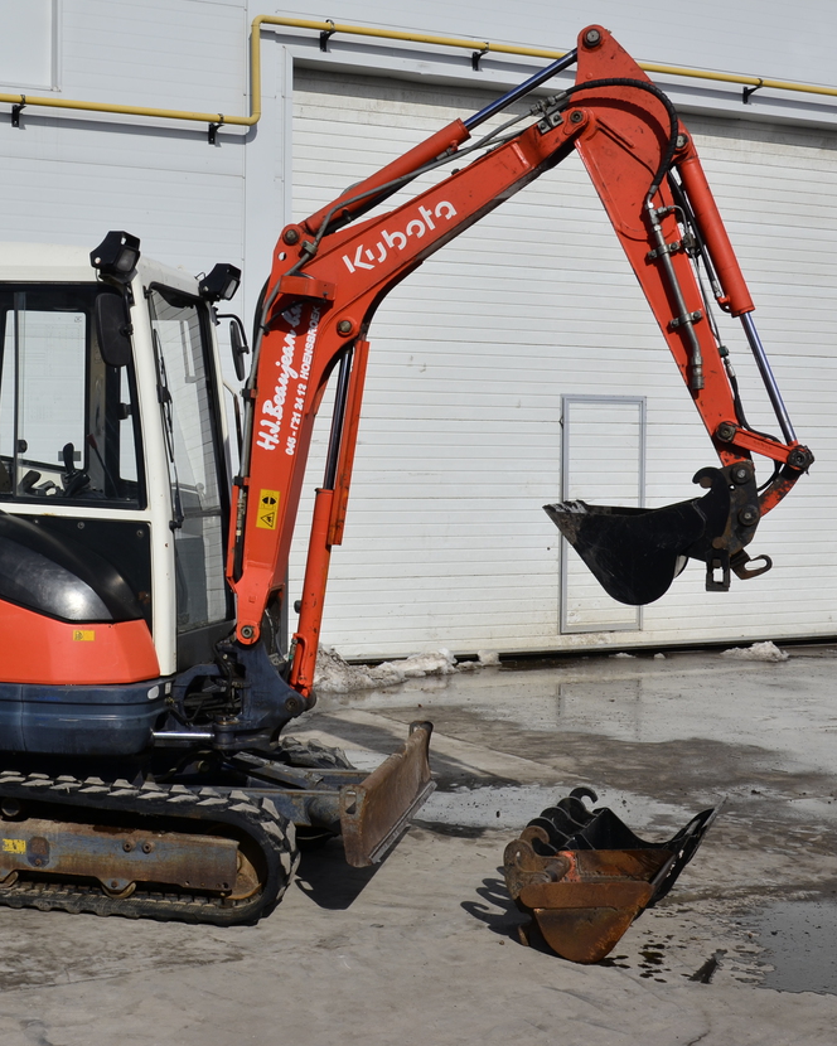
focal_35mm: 52
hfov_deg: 28.4
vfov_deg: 36.0
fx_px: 1610
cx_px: 154
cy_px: 523
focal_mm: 24
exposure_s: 1/640
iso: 125
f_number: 11
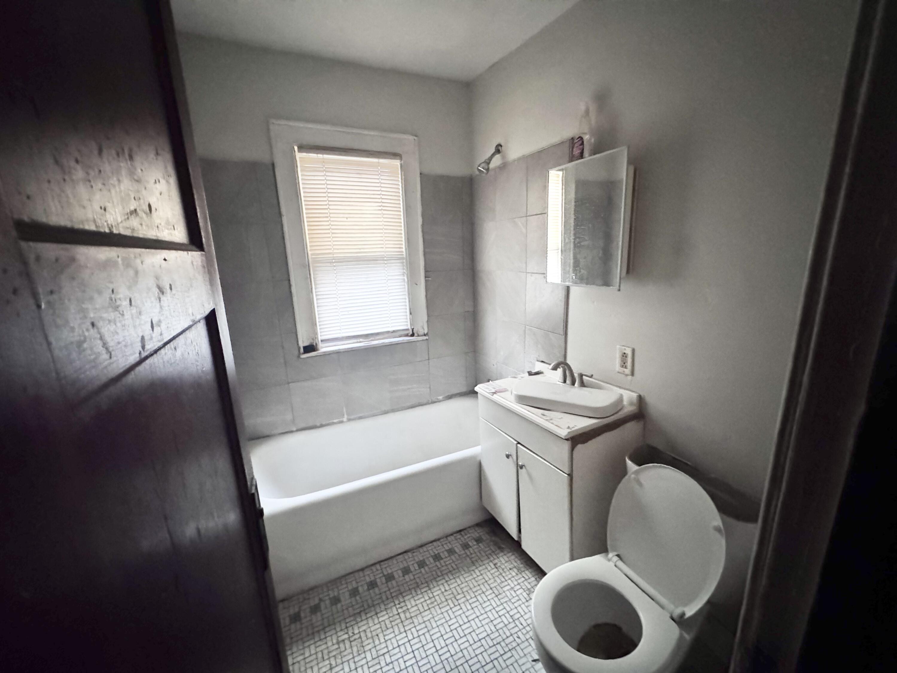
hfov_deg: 102.1
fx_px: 363
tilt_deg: -14.3
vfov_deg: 85.7
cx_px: 448
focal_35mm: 14
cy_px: 336
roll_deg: +2.2
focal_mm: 2.22
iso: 1250
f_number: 2.2
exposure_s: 1/56
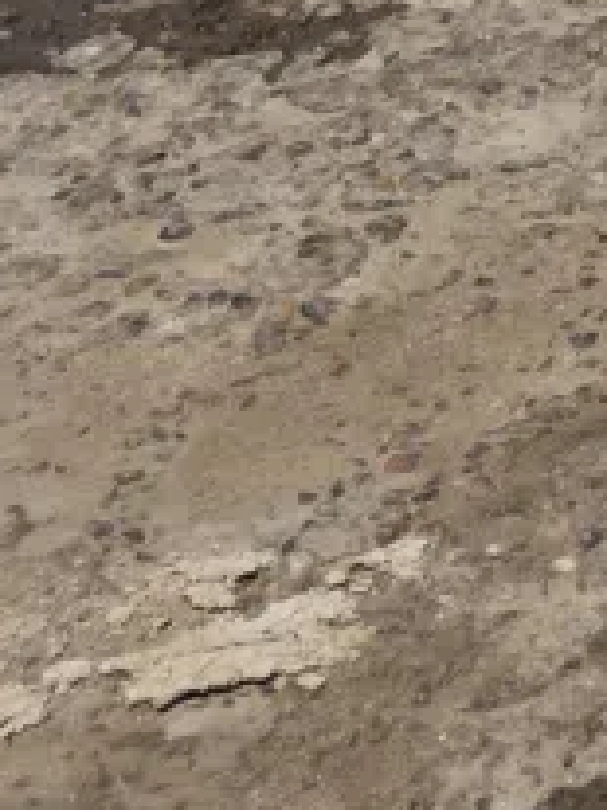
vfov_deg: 10.4
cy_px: -1379
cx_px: 1848
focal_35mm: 152
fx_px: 3557
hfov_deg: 8.2
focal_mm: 6.3
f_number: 1.7
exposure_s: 1/7944
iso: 50
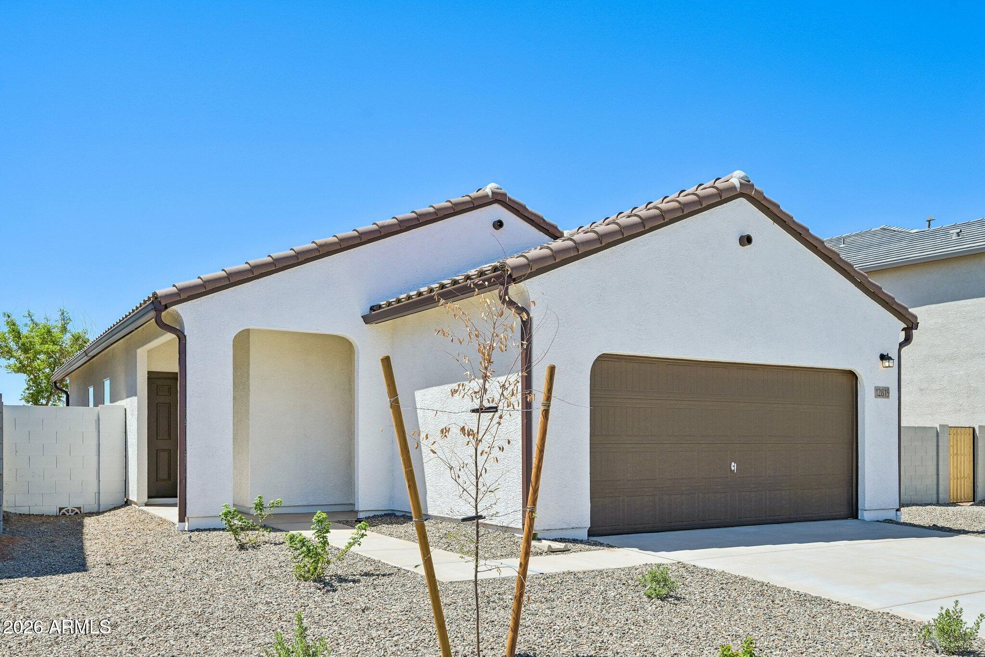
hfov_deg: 61.9
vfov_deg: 43.6
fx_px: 821
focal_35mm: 30
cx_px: 492
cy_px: 328
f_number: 8
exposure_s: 1/500
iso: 100
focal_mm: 30
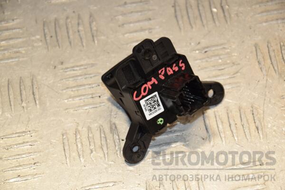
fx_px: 1247
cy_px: 95
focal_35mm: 158
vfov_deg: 8.7
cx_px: 142
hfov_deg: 13.0
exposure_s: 1/200
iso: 800
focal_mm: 105
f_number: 8
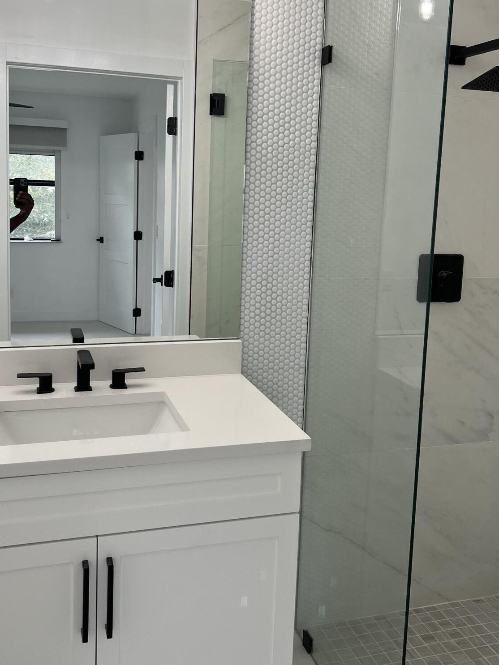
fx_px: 673
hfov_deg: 40.7
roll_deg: -1.8
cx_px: 227
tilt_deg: -7.1
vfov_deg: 52.3
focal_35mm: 35
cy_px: 273
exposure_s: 1/120
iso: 80
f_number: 1.5
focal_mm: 5.7
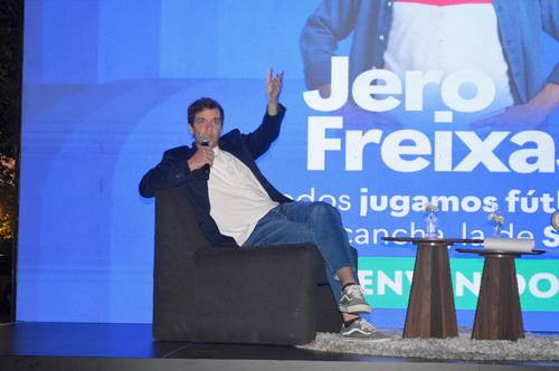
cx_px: 280
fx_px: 1279
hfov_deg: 24.6
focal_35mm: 82
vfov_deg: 16.5
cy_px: 186
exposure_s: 1/60
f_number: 5.6
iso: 1600
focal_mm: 55
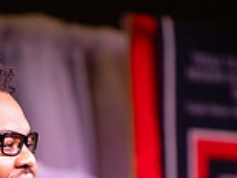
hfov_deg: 2.5
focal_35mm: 791
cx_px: 49
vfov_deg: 1.9
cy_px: 246
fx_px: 5420
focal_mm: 180
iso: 400
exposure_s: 1/200
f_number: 2.8
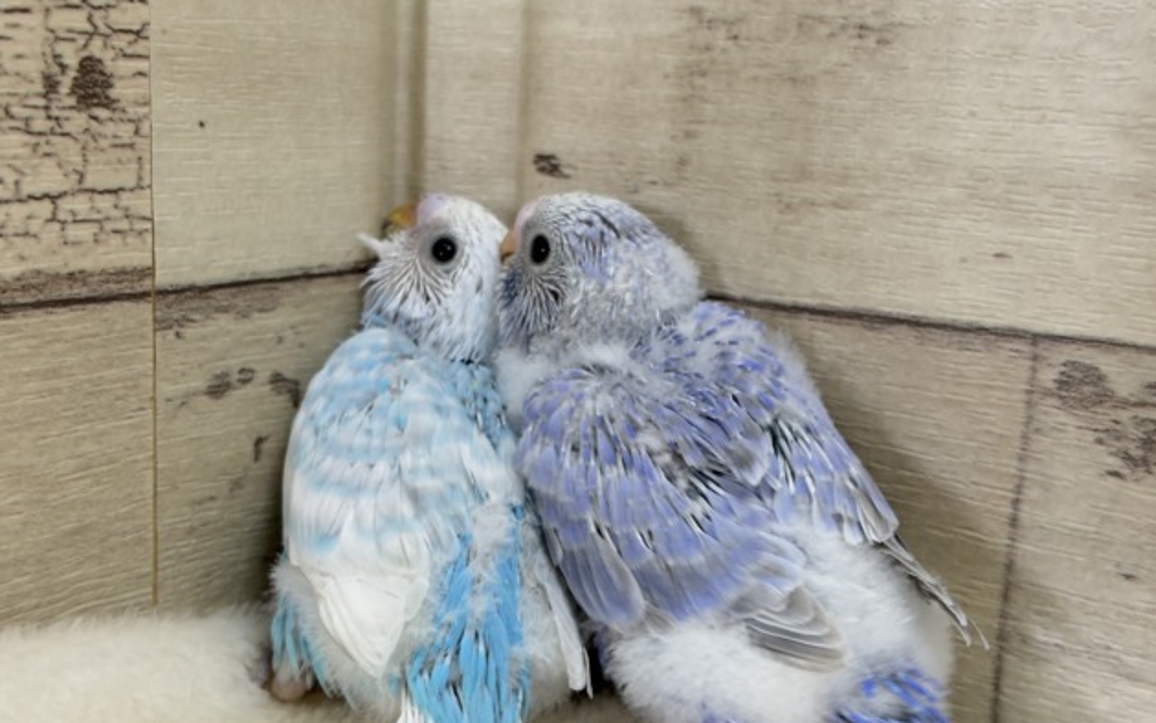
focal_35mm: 56
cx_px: 582
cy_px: 439
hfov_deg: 36.3
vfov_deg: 23.1
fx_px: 1765
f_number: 1.6
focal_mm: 5.96
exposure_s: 1/50
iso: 64
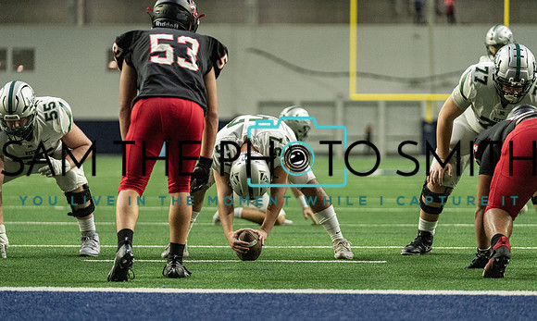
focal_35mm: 161
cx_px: 265
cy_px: 176
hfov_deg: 13.1
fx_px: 2332
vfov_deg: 7.9
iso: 6400
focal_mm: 151
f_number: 2.8
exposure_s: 1/1250
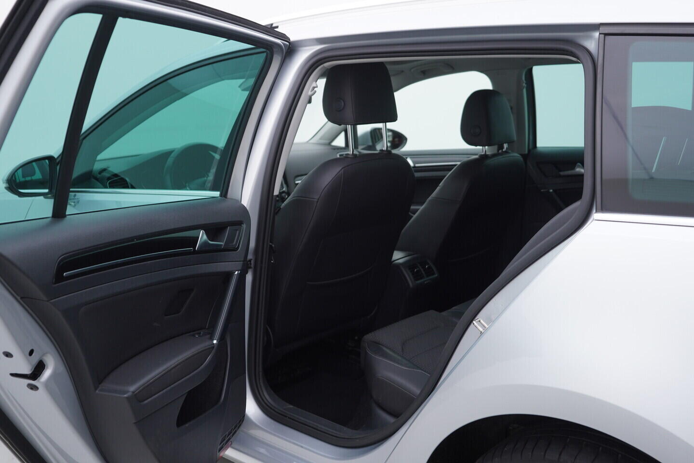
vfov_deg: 36.9
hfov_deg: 53.1
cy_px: 232
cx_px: 347
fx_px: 694
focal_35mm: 36
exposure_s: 1/60
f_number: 3.5
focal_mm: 24
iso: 125
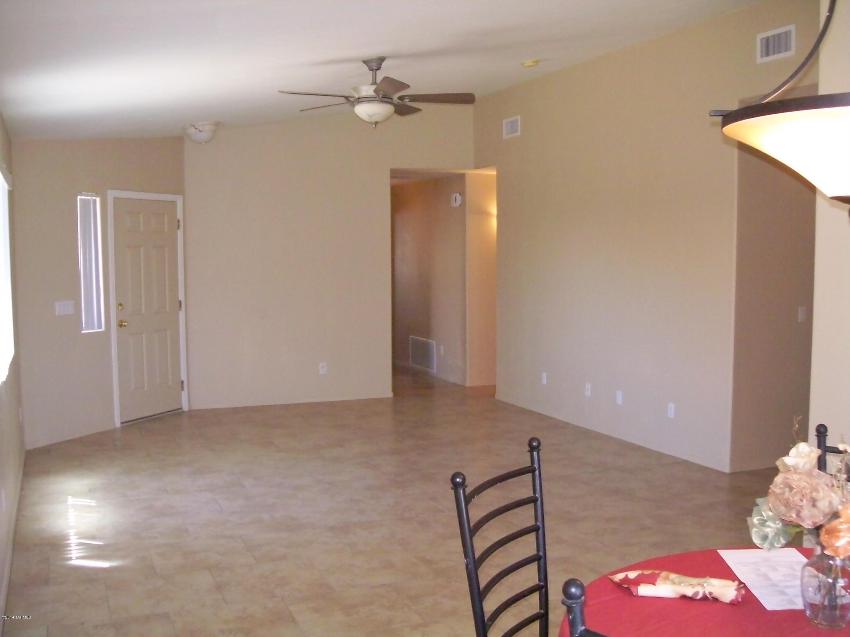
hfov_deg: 51.4
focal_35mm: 36
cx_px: 425
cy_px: 318
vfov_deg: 39.6
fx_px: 884
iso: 160
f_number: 2.7
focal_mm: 6
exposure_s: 1/64
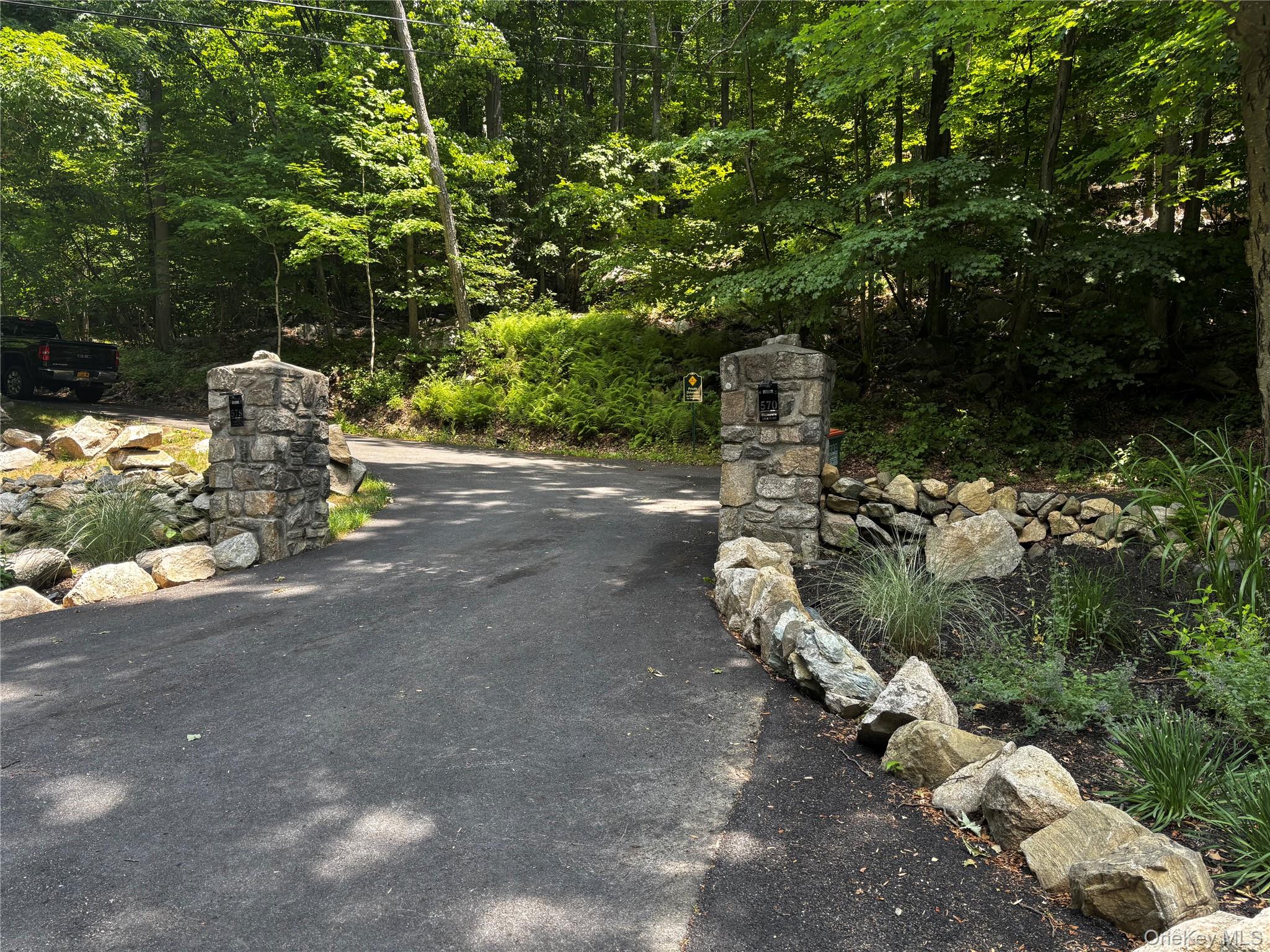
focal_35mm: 26
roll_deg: -0.3
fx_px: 954
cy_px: 476
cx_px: 635
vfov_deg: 53.1
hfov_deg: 67.3
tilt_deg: -0.2
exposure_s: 1/248
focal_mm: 5.96
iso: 40
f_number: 1.6
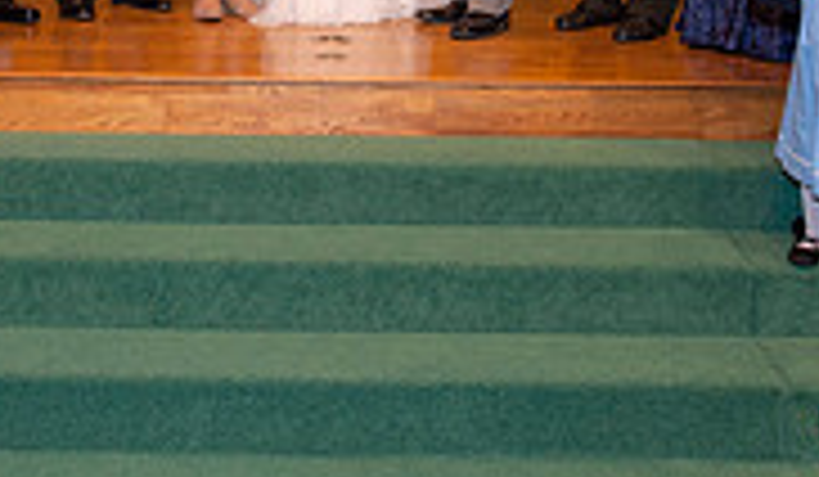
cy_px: -141
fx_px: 1796
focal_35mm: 82
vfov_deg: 14.5
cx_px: 319
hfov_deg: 25.6
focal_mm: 24
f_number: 3.5
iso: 800
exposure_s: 1/160
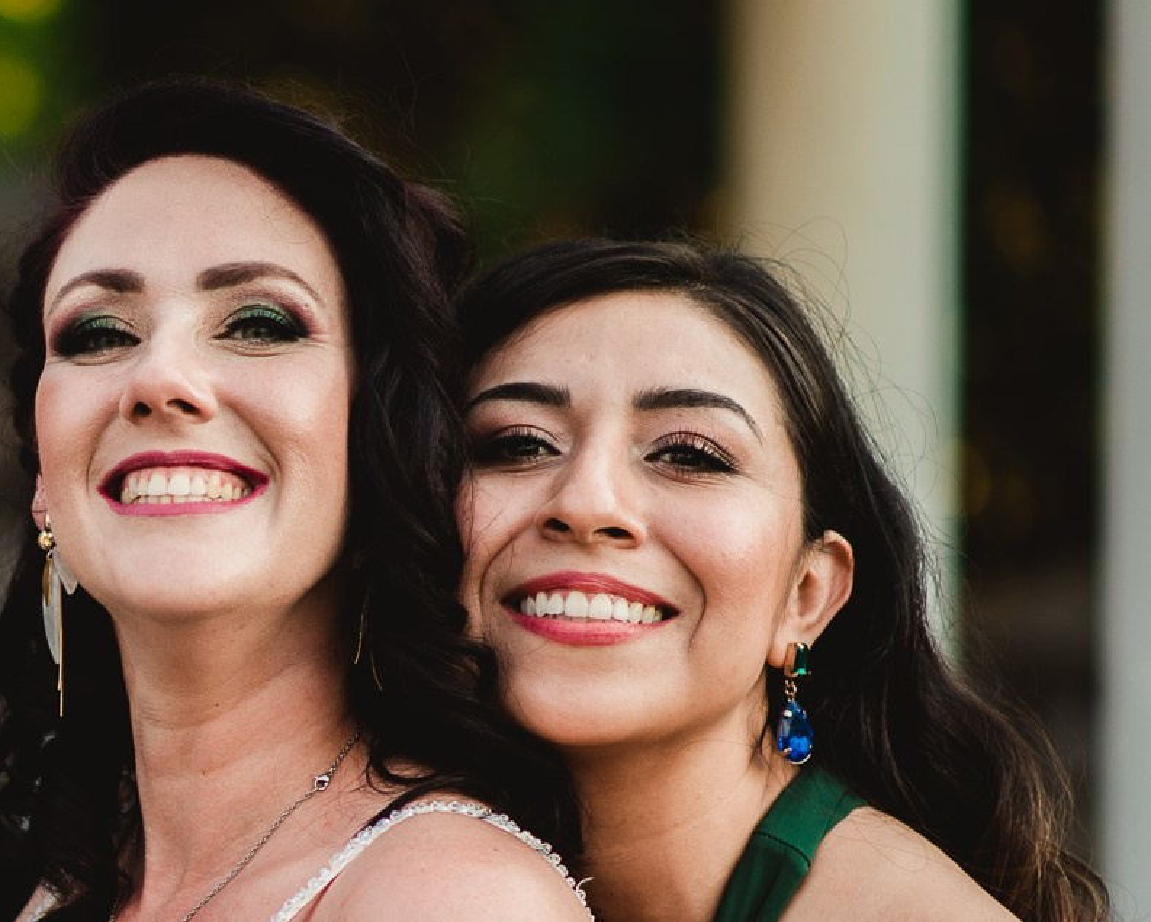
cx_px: -300
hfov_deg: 9.2
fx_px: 7020
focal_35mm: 206
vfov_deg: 7.5
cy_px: 785
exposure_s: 1/800
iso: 100
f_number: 2.5
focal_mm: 85
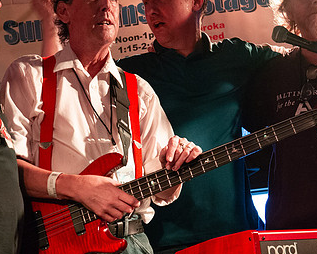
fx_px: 939
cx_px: 117
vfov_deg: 15.4
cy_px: 165
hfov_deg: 19.1
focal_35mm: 100
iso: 6400
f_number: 6.3
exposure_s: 1/80
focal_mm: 50
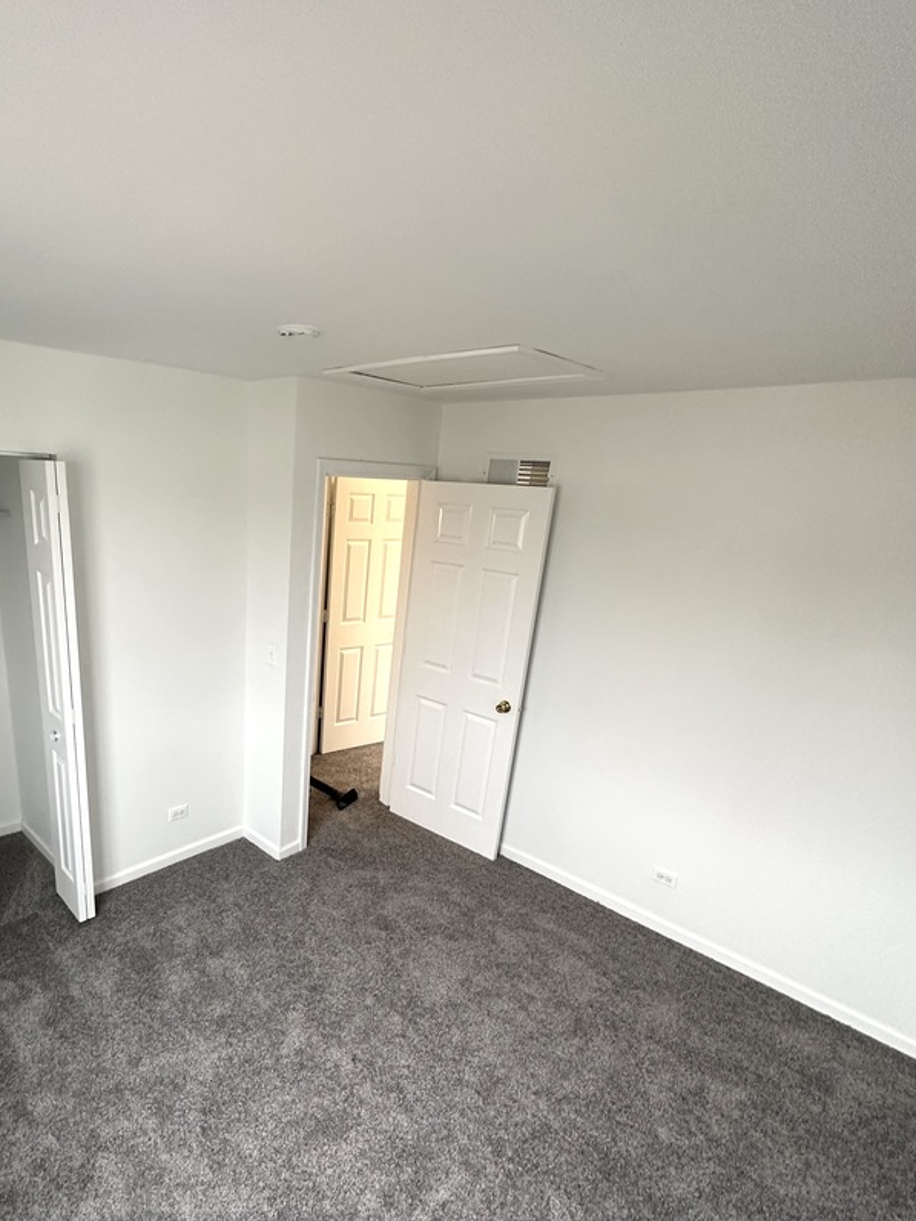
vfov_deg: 84.1
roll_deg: -0.7
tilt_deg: -18.6
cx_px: 313
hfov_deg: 67.0
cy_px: 698
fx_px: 670
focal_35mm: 19
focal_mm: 2.22
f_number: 2.2
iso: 200
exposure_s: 1/60
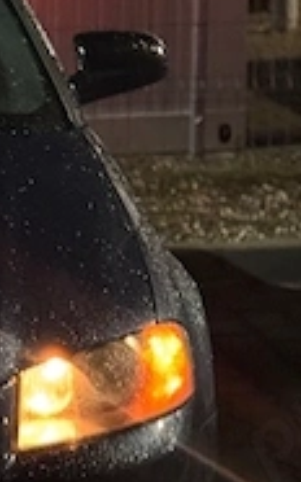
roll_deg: +0.8
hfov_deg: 5.8
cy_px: 404
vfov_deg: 9.6
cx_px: -291
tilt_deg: -12.7
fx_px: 2879
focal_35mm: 219
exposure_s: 1/20
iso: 800
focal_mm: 6.76
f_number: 1.78
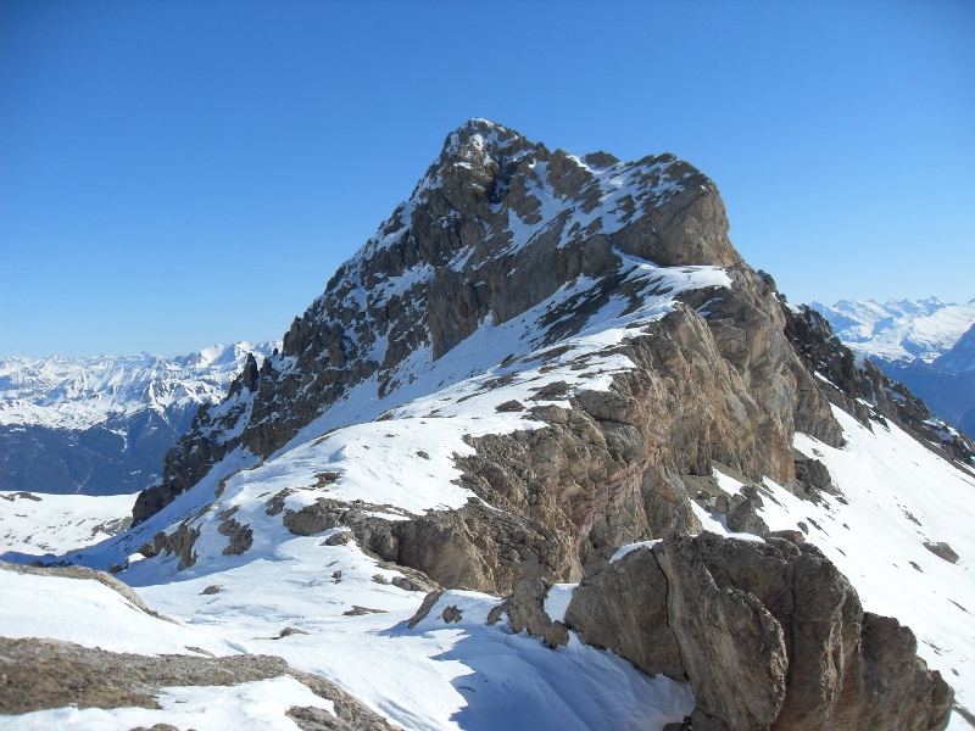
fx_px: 986
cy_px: 366
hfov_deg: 52.6
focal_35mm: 35
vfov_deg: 40.7
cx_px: 488
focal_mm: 6.3
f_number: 7
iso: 80
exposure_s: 1/350
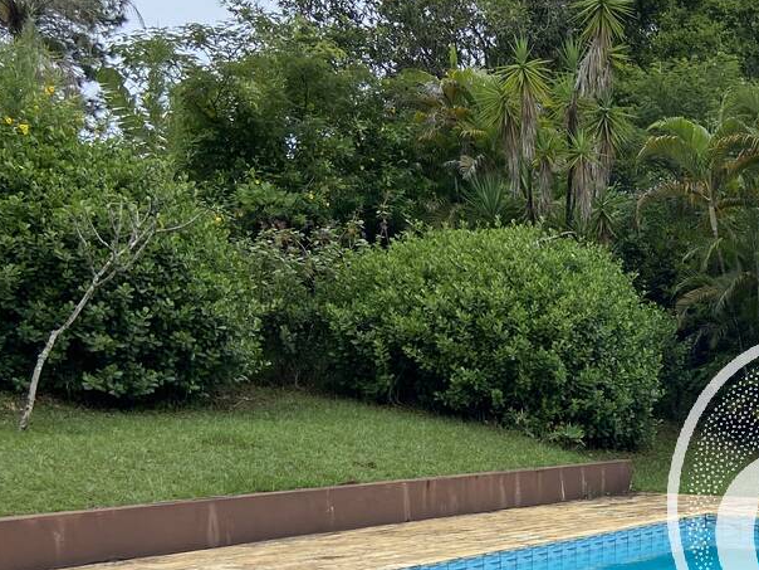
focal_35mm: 62
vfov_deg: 23.1
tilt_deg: -2.7
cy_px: 506
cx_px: 818
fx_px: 1359
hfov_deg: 28.6
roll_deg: +0.5
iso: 32
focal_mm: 4.25
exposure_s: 1/1565
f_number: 1.8
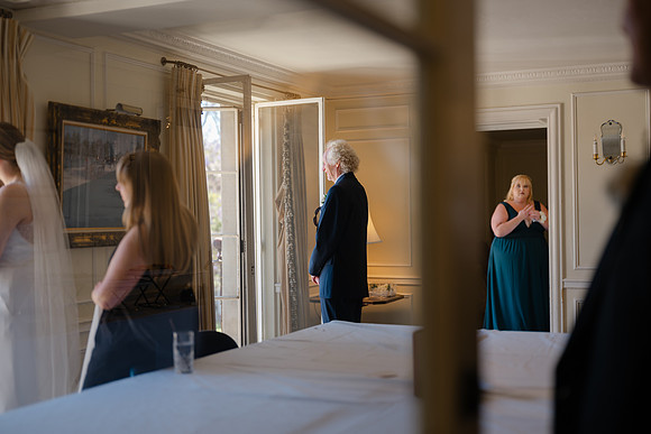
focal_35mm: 46
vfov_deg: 29.4
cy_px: 217
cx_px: 326
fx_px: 828
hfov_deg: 42.9
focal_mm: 55
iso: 160
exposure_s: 1/120
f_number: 1.7
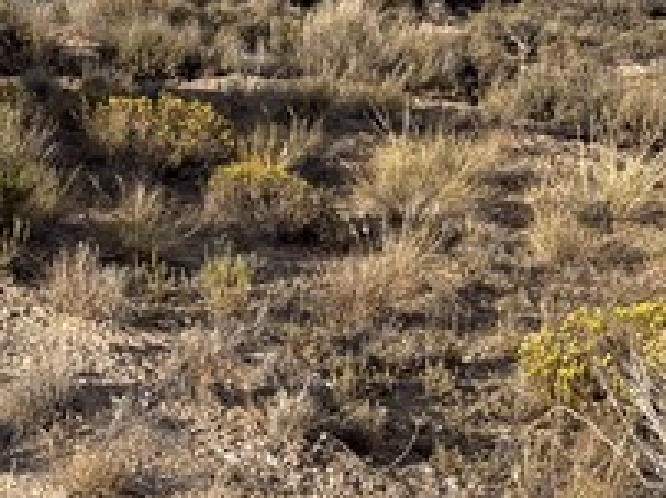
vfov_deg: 10.8
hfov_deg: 13.1
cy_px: -224
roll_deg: +1.2
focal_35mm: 132
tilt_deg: -3.4
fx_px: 2537
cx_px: -633
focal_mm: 5.96
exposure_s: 1/4065
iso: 50
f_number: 1.6
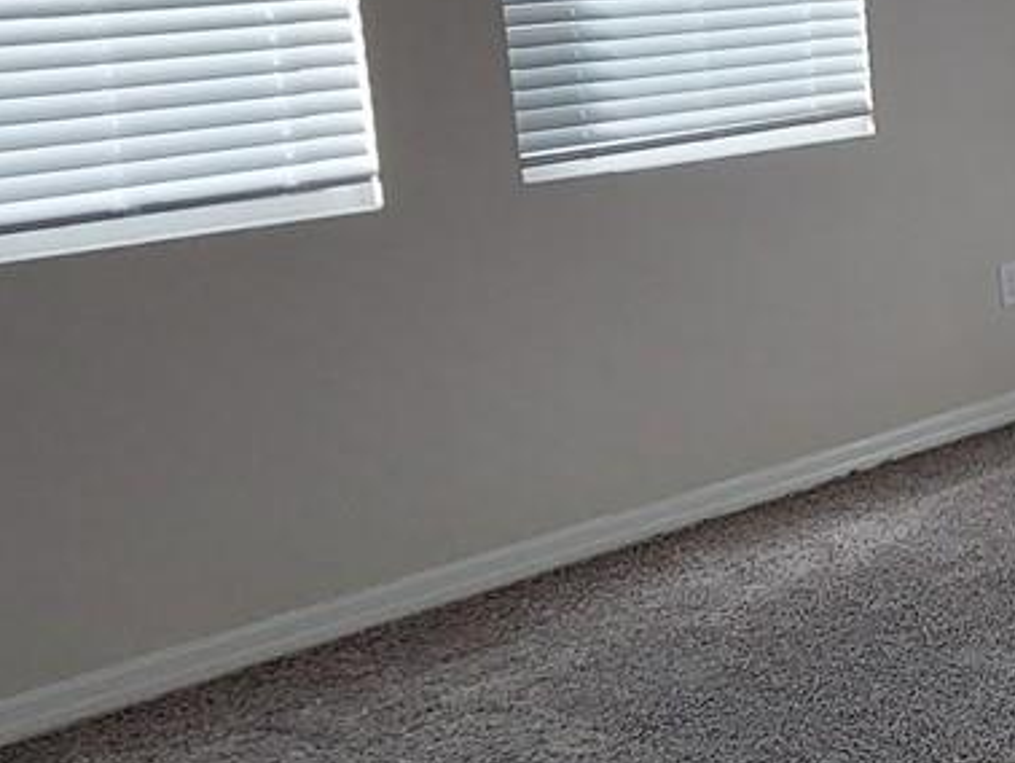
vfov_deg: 26.3
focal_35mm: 55
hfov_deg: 27.9
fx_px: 1614
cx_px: 1369
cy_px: 196
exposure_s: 1/186
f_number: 2.2
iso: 50
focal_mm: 1.74
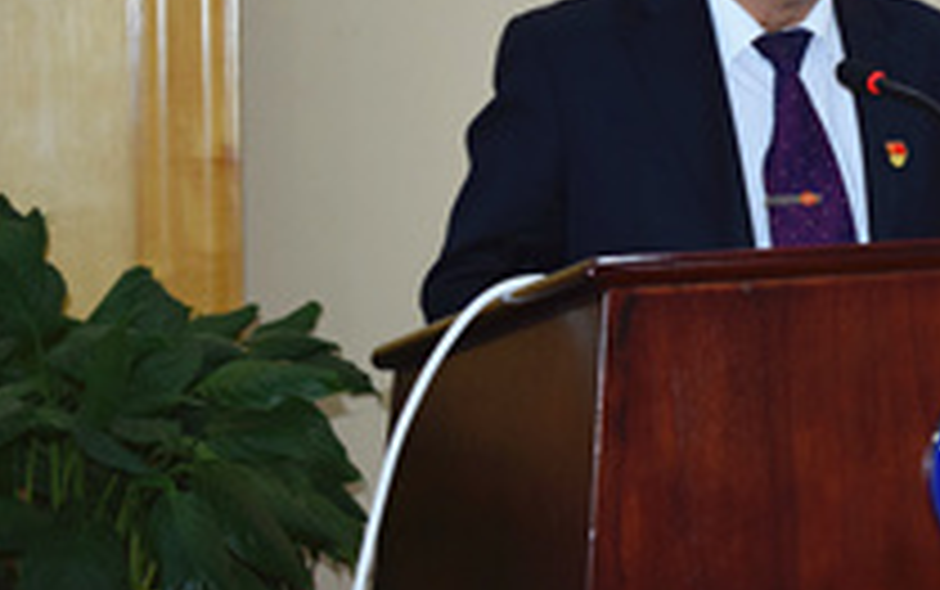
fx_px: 2951
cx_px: 953
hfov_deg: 17.6
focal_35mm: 115
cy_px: -45
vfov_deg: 11.3
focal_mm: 35
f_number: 5
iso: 800
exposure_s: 1/100
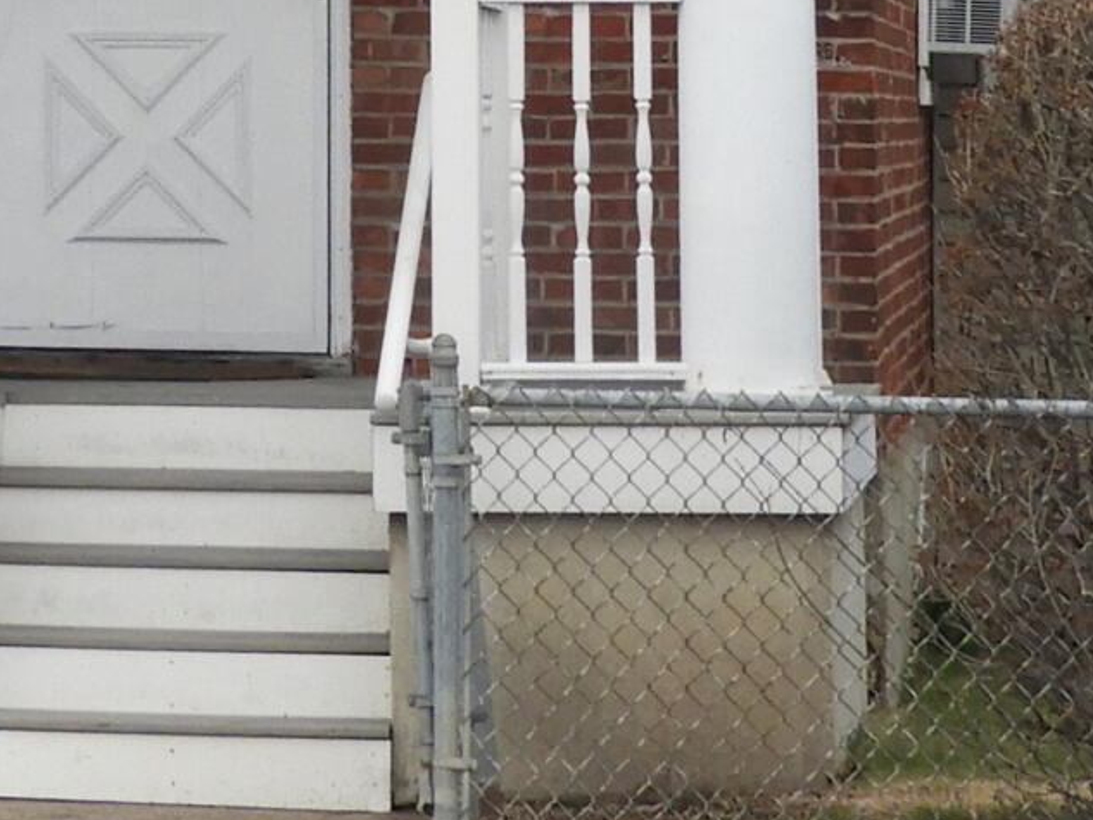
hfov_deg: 8.2
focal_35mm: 237
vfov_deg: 6.1
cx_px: -344
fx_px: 7485
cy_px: -765
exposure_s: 1/200
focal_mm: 9
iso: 140
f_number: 4
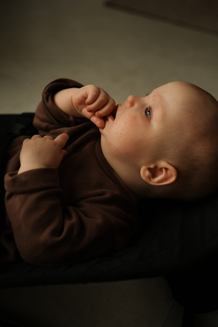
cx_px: 109
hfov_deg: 27.0
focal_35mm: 50
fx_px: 454
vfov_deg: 39.6
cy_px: 164
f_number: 2.8
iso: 1000
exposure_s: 1/400
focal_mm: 50
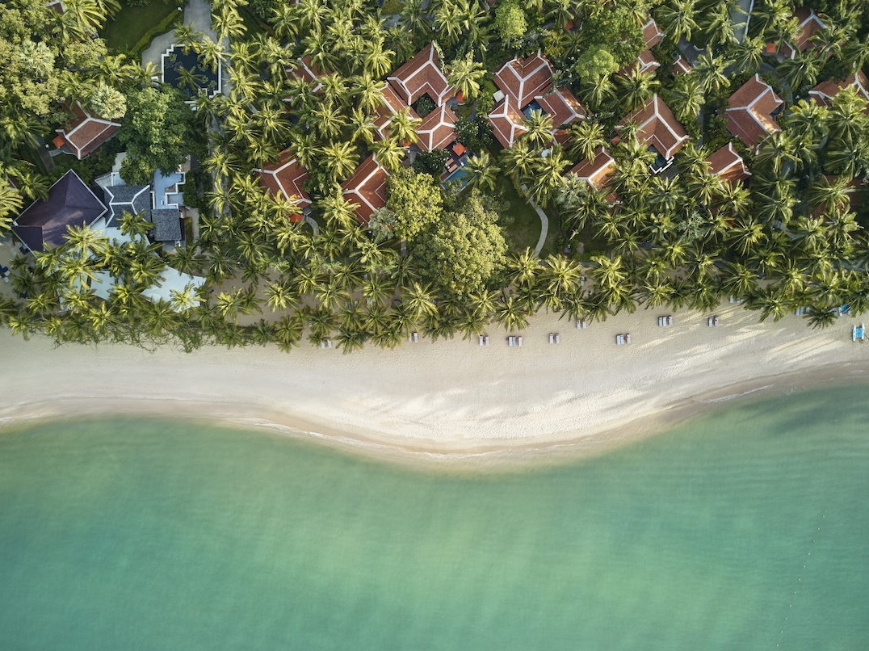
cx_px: 454
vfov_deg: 48.2
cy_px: 330
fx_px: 728
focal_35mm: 29
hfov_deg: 61.7
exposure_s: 1/240
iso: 100
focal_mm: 4.73
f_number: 2.2
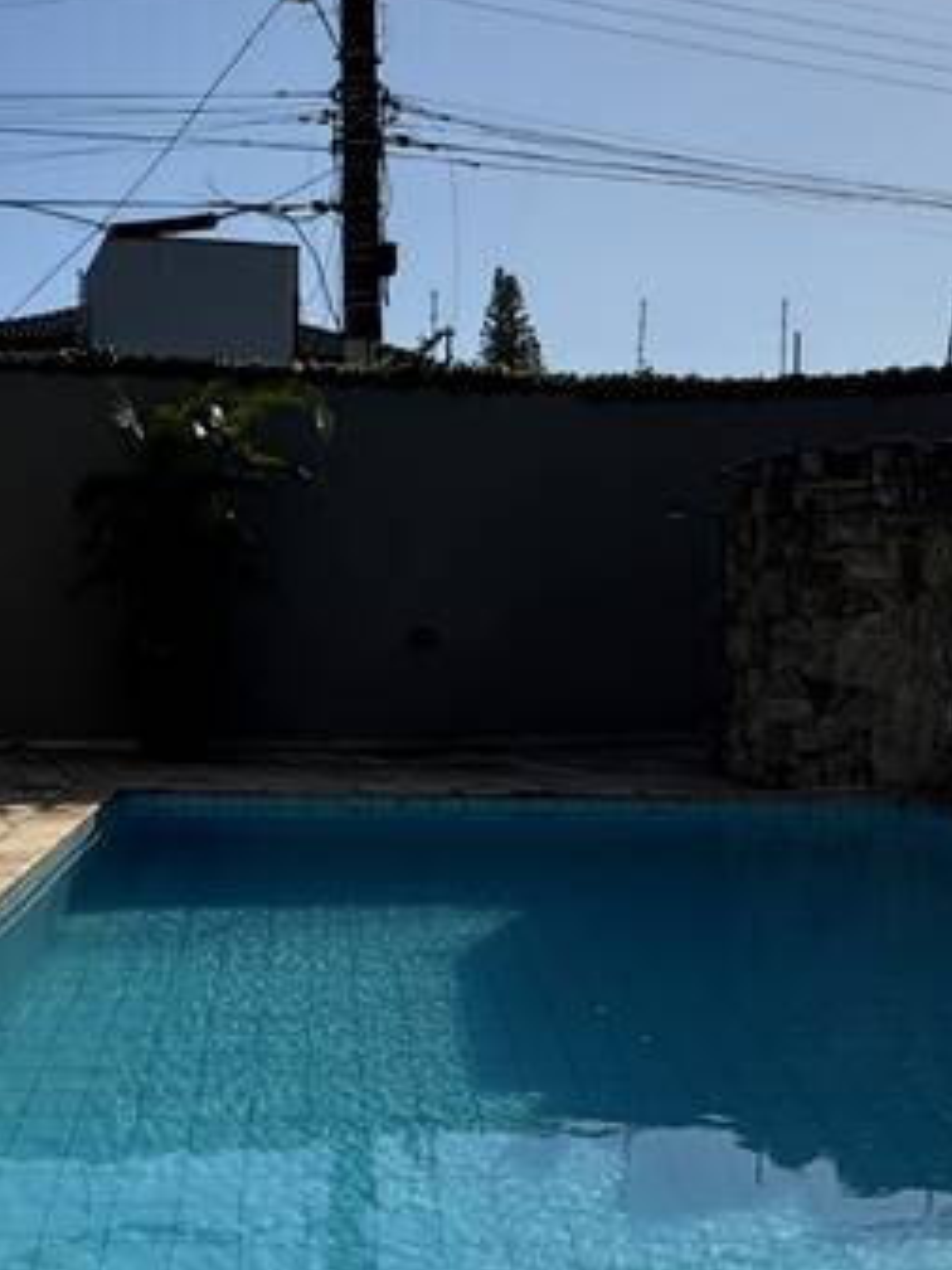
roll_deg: -0.5
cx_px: 287
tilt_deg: -3.3
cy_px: 714
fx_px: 1650
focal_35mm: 45
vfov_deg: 42.0
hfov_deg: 31.8
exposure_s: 1/3906
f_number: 2.2
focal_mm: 2.22
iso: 50
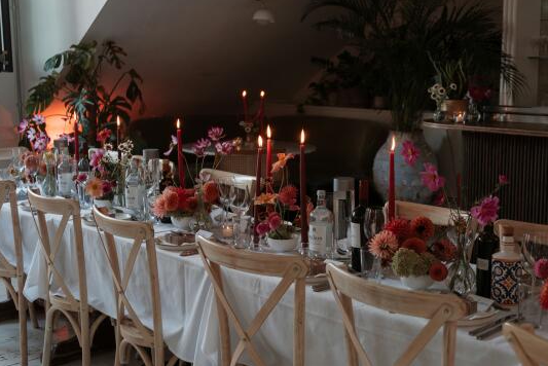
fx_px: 822
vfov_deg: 25.1
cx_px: 326
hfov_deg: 36.7
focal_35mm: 54
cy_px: 193
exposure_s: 1/200
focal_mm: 45
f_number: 4.2
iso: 1250
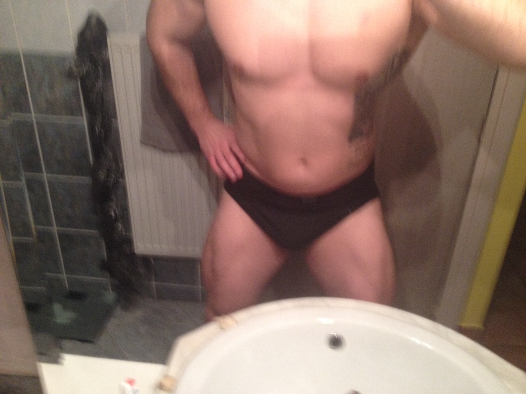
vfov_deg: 40.7
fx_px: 532
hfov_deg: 52.6
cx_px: 263
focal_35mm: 35
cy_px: 197
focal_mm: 4.28
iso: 200
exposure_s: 1/20
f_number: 2.4
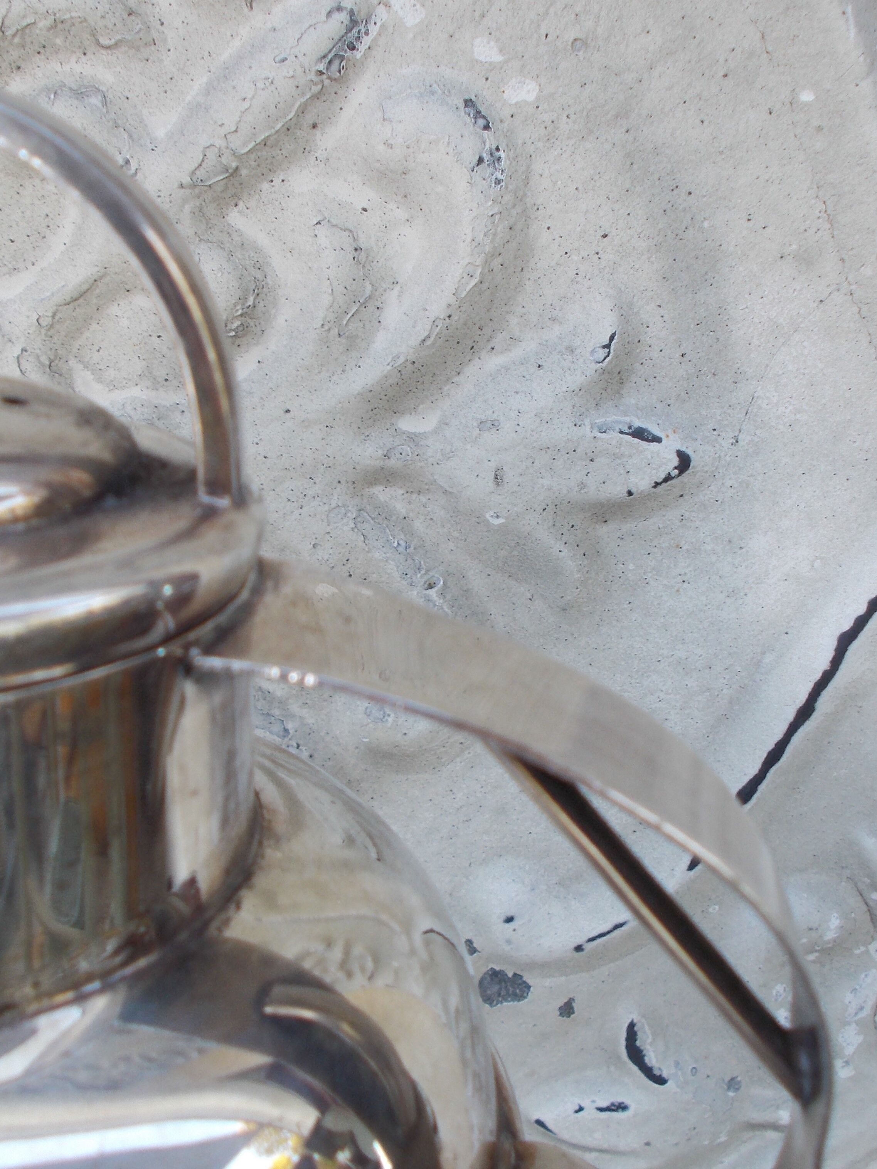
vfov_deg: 60.0
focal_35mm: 30
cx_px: 438
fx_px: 1013
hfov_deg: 46.8
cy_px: 584
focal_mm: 5.3
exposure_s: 1/50
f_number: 3.4
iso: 80
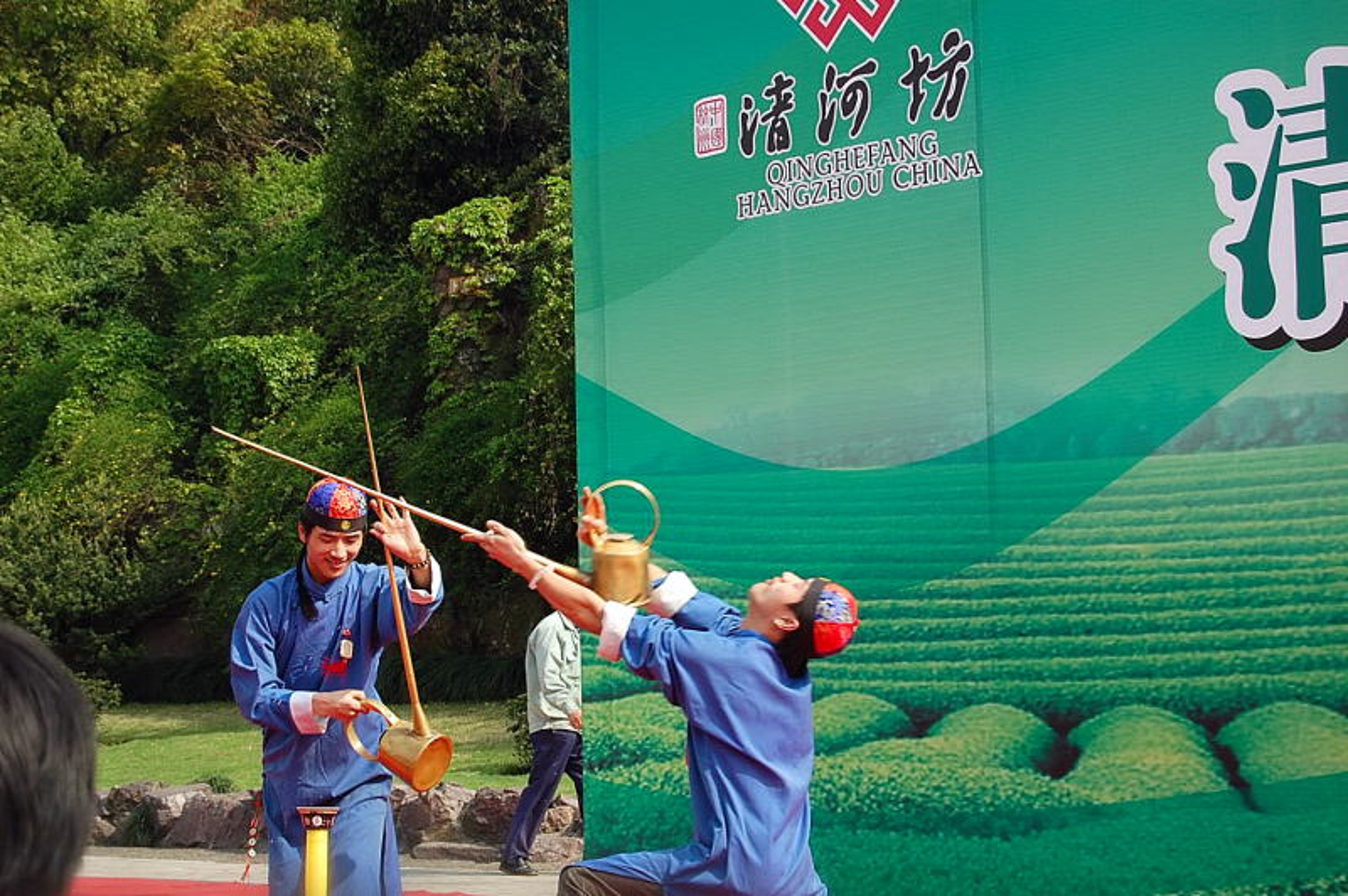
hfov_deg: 24.6
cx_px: 674
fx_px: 3087
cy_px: 448
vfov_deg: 16.5
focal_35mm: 82
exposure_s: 1/200
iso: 200
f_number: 7.1
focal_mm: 55
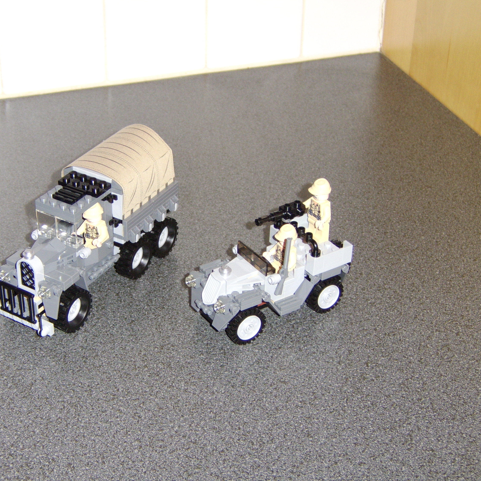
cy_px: 240
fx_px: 865
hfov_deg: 30.9
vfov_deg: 31.1
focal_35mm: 55
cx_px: 175
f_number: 3.5
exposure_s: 1/60
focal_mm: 11.93
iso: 200
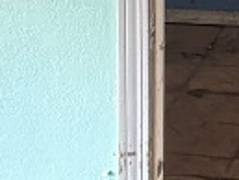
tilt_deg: -15.0
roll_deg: -2.6
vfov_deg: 7.2
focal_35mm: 206
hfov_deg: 9.3
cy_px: 17
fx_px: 1424
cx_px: 374
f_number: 1.6
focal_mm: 5.96
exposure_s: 1/60
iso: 250
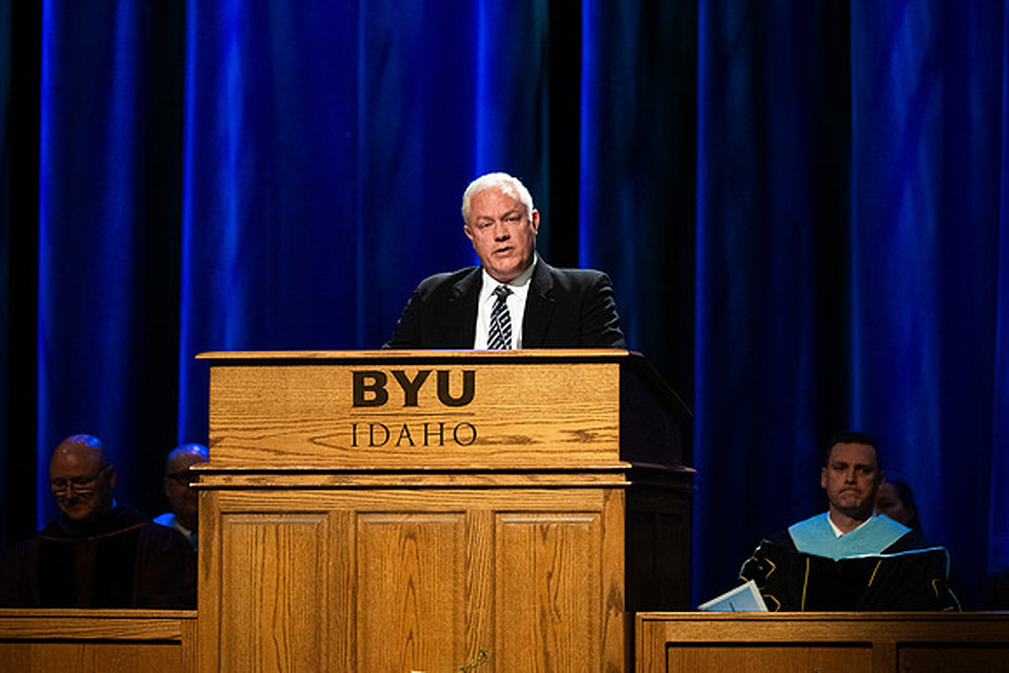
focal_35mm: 275
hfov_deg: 7.5
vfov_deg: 5.0
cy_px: 211
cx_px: 504
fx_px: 7705
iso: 4000
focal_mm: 200
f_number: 2.8
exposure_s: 1/800
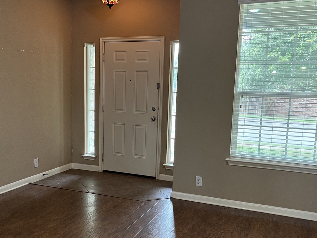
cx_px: 132
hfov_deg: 47.7
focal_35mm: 39
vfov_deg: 36.8
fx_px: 357
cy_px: 135
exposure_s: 1/60
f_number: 1.6
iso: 250
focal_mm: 5.1
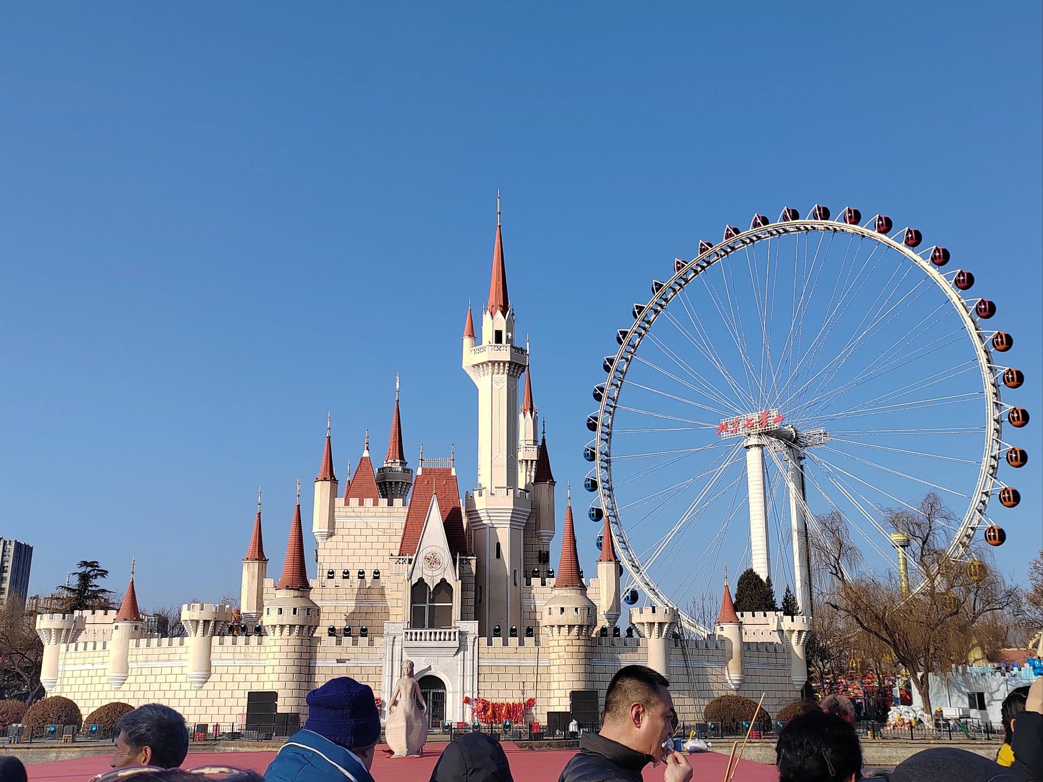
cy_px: 391
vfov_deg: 37.7
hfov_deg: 49.0
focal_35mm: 38
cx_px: 522
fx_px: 1145
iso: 100
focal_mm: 5.52
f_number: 1.9
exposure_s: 1/2000
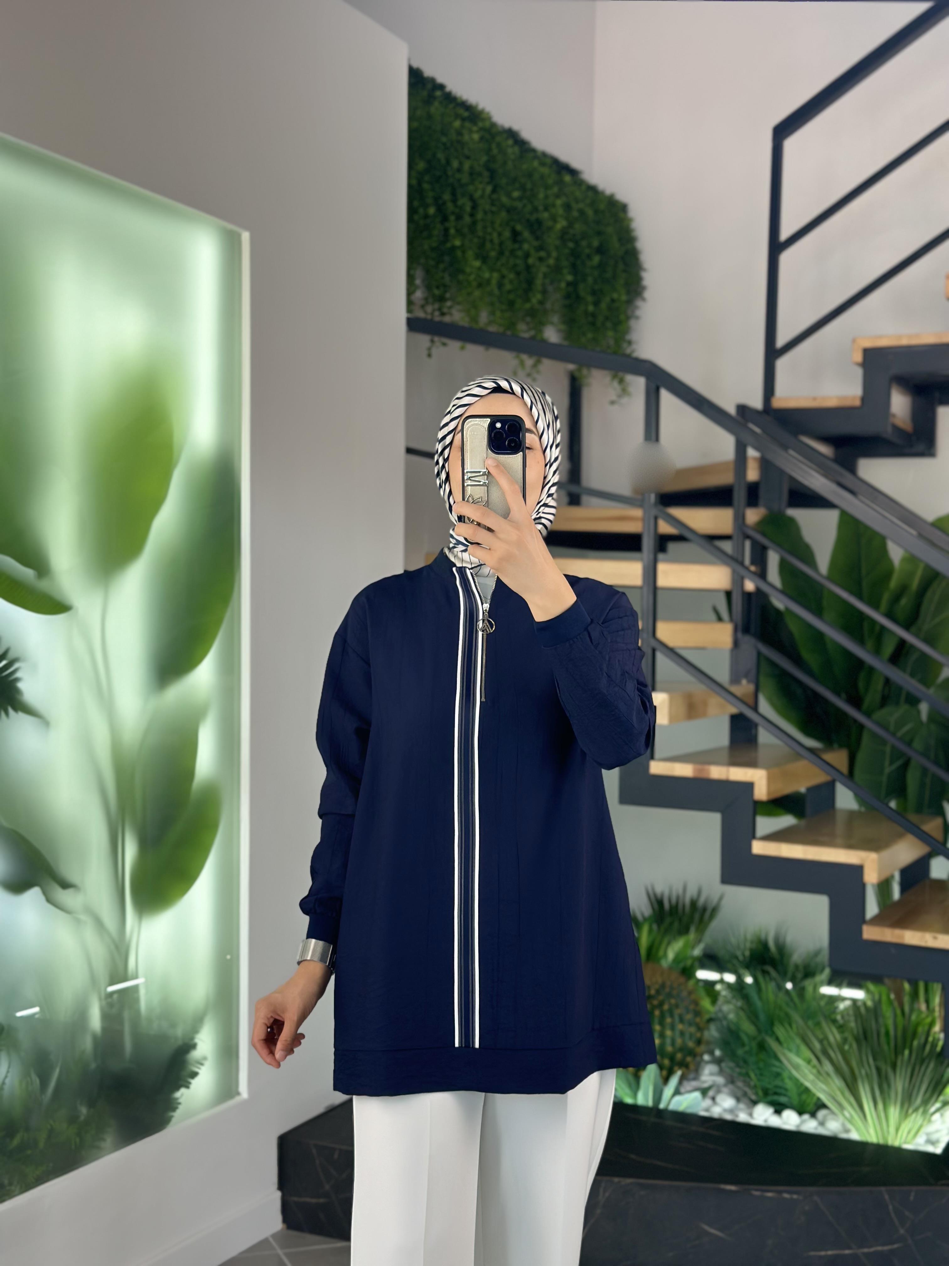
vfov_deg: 39.7
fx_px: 1755
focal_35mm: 48
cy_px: 633
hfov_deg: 30.3
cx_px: 474
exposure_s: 1/219
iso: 80
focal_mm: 6.86
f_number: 1.78
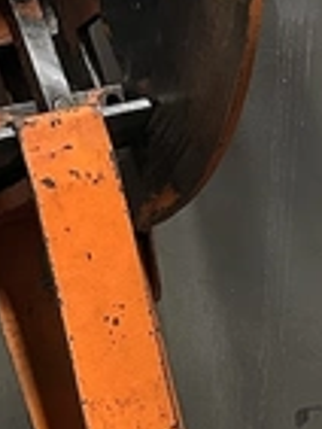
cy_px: 122
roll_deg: -0.7
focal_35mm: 138
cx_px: 156
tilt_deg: -21.7
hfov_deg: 10.8
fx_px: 1709
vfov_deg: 14.2
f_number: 1.5
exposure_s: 1/40
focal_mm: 5.7
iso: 500
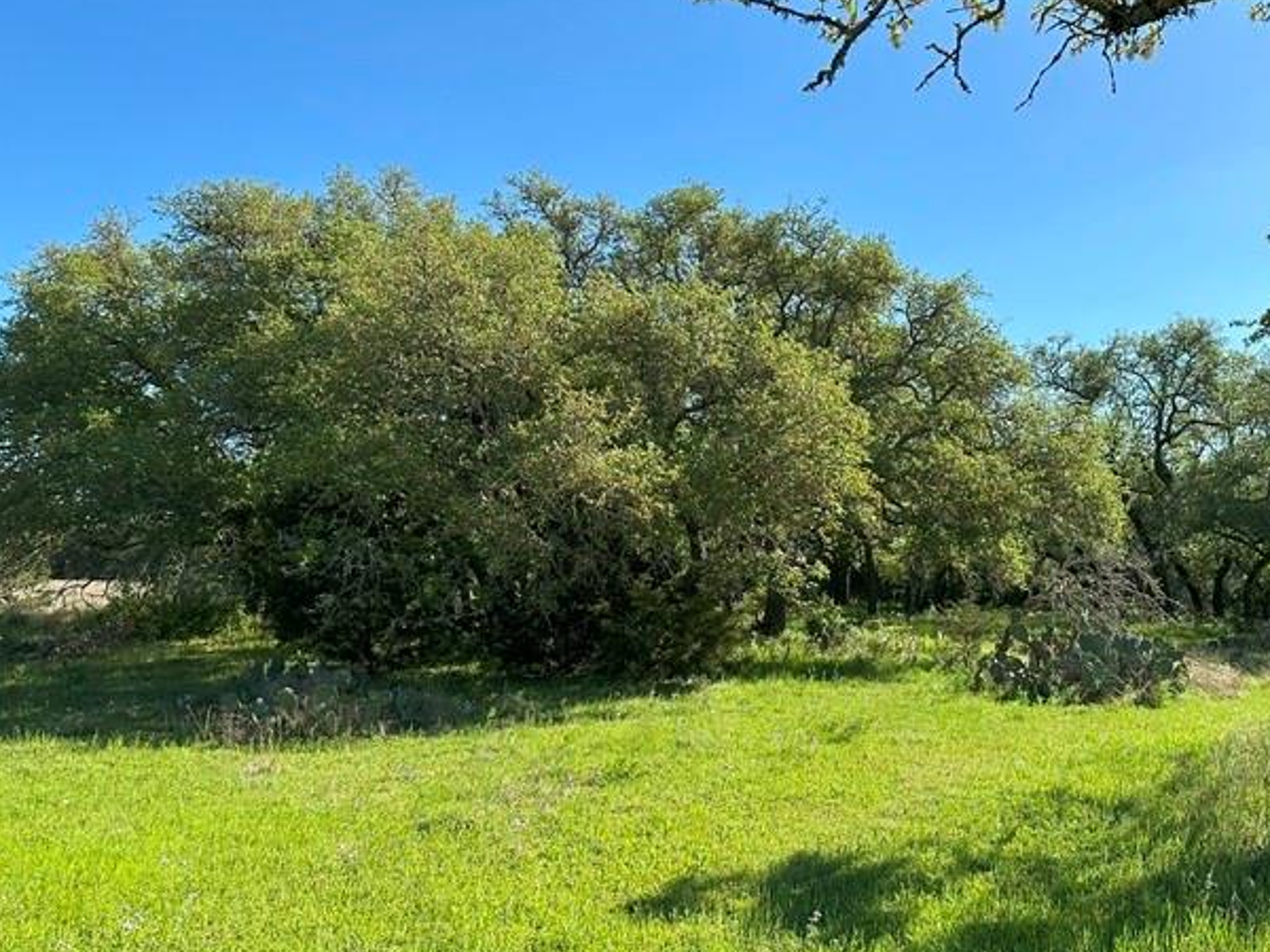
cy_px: 478
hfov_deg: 59.2
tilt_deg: +3.6
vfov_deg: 46.8
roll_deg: -2.1
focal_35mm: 30
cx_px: 792
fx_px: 1101
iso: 80
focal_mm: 6.86
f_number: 1.78
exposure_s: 1/2809
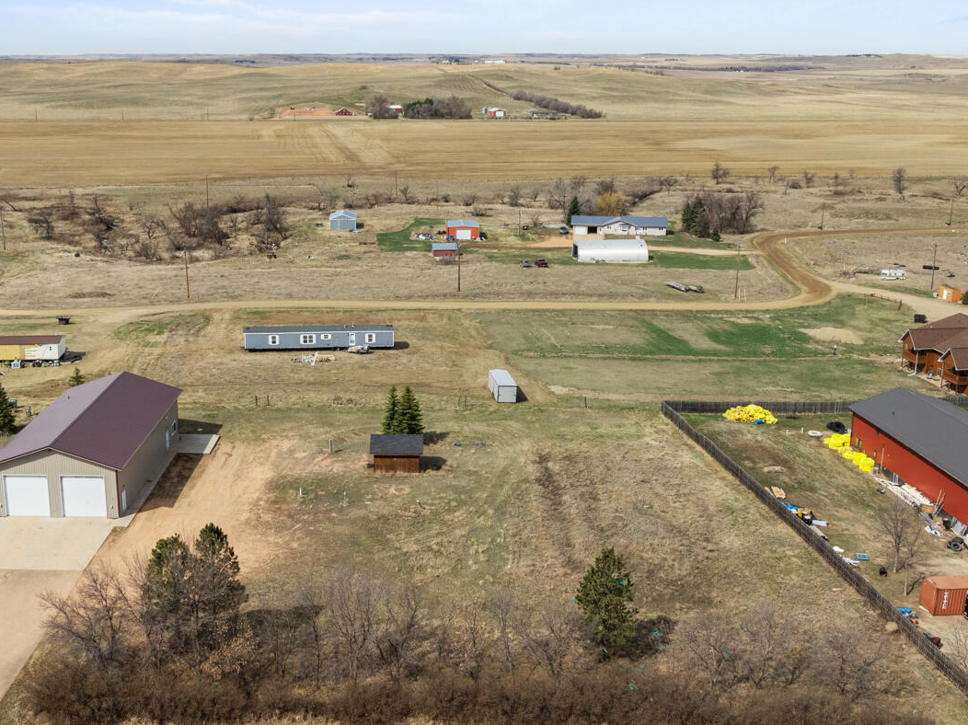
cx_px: 429
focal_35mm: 39
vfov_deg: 36.8
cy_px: 329
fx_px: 1090
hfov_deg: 47.8
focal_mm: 12.29
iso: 100
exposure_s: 1/640
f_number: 7.1
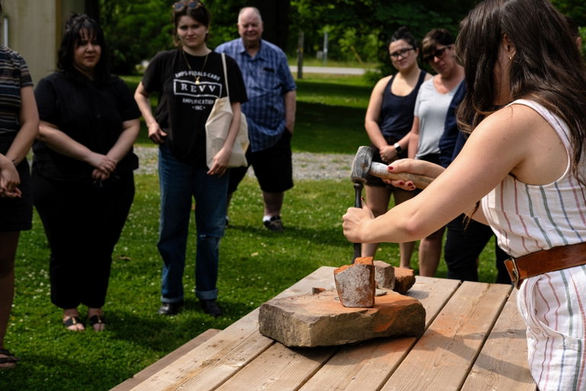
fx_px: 863
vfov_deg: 25.5
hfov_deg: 37.5
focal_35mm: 53
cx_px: 293
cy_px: 196
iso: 80
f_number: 5.6
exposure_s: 1/400
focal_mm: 35
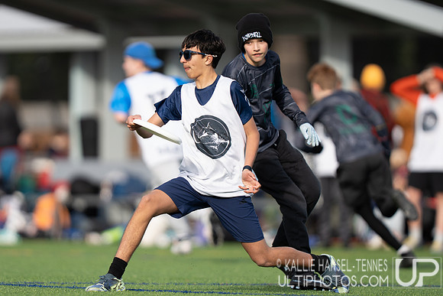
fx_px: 7287
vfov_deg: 2.3
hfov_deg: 3.5
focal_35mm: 592
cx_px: 223
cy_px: 142
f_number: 2.8
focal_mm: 400
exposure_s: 1/2000
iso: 250
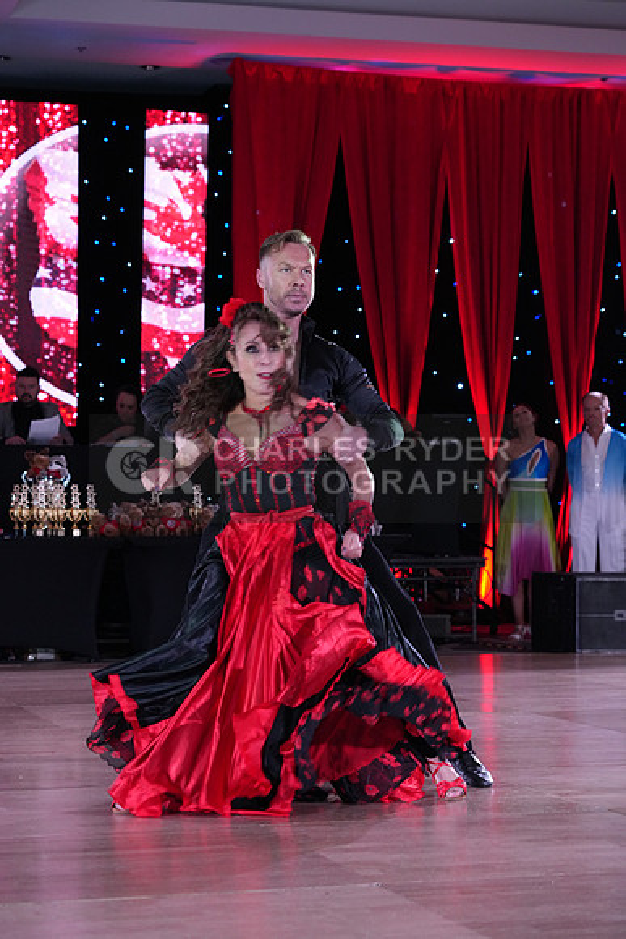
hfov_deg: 16.9
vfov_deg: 25.1
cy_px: 470
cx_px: 313
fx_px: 2111
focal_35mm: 81
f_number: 5
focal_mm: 81
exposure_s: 1/250
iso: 2500
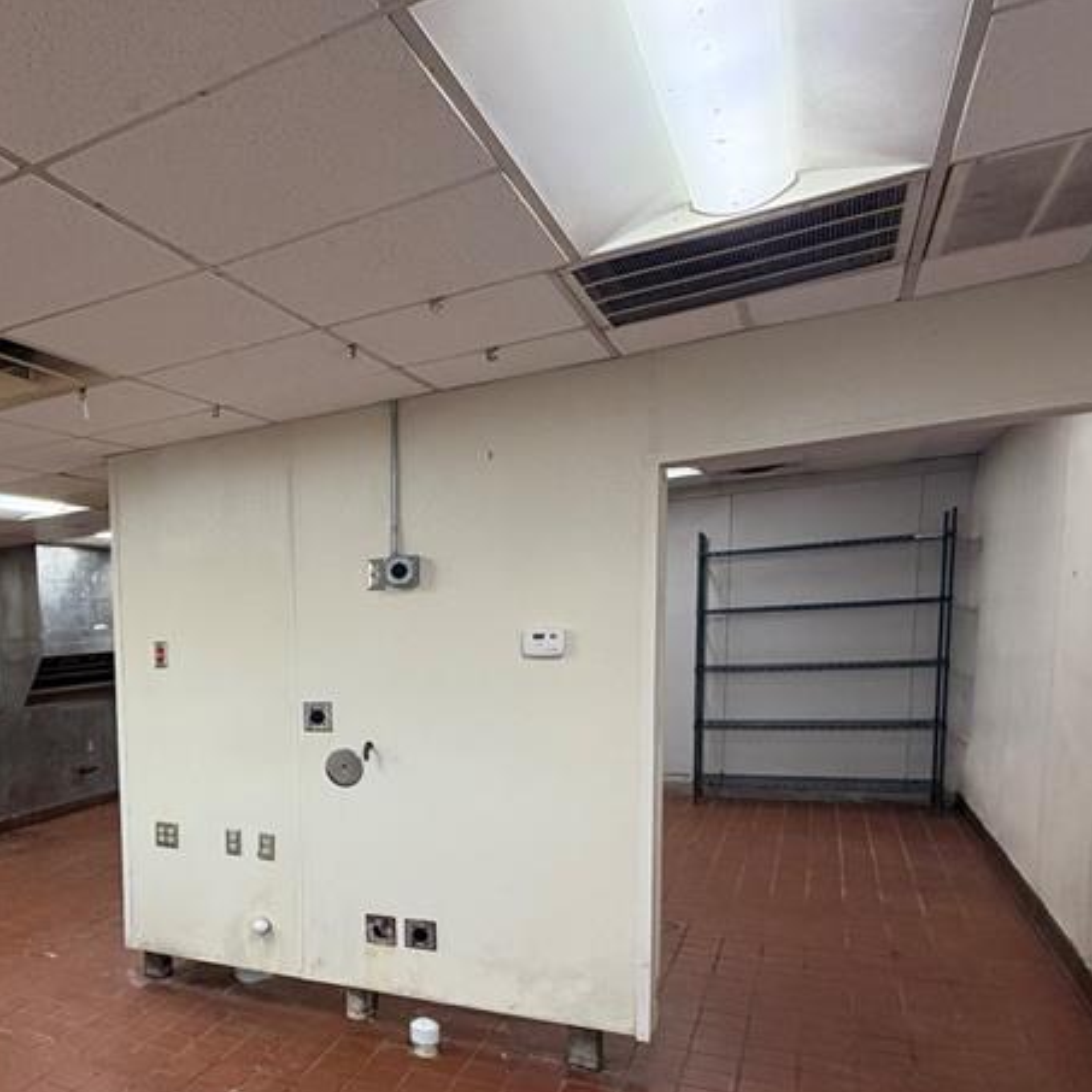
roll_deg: +2.5
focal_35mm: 28
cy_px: 764
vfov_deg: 55.6
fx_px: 999
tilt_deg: -6.1
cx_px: 51
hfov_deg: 49.1
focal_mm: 2.22
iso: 160
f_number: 2.2
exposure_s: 1/121
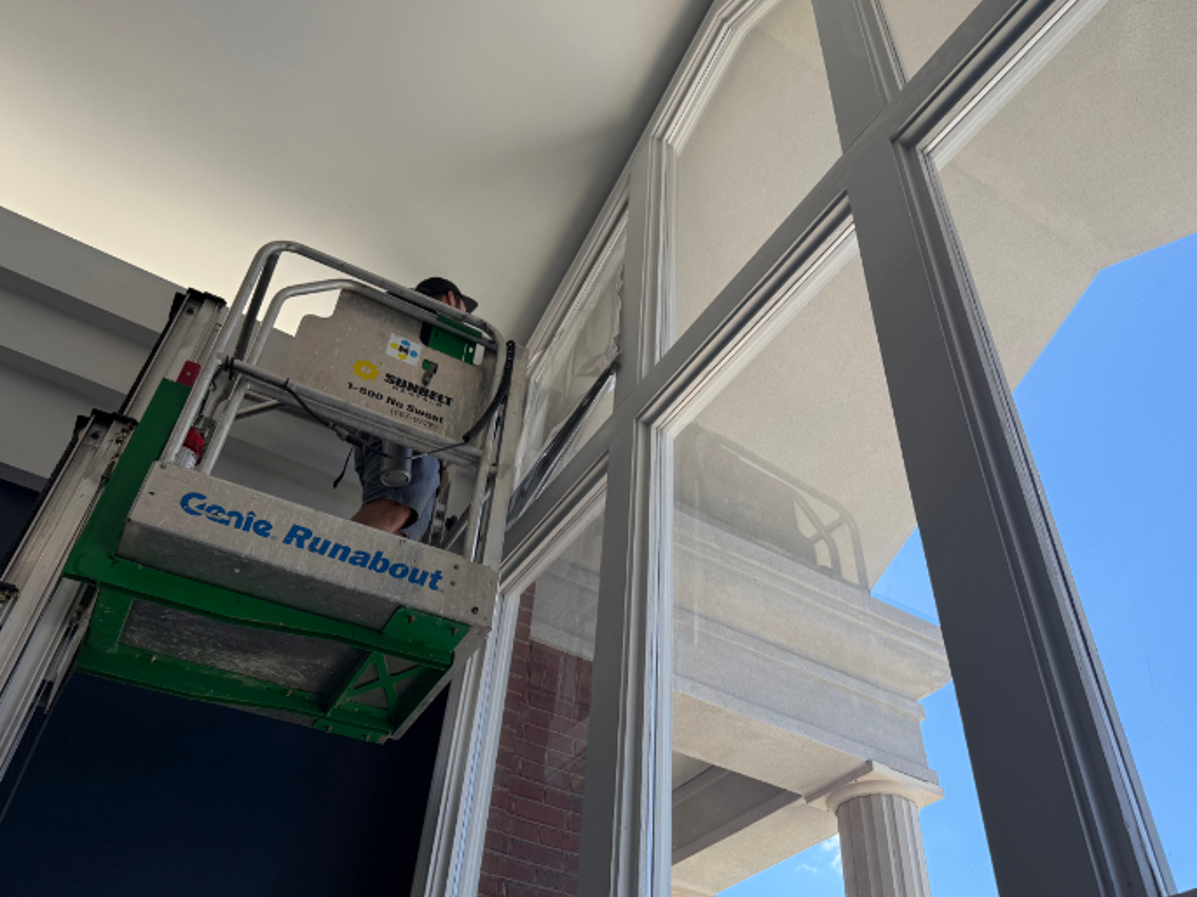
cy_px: 433
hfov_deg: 63.3
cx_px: 654
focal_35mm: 28
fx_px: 968
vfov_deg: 49.7
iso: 100
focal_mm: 6.8
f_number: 1.8
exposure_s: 1/445
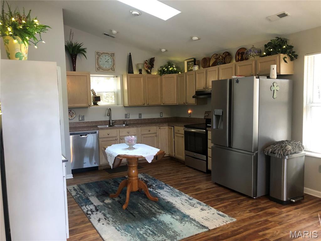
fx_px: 260
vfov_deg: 49.7
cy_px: 120
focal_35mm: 28
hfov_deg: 63.4
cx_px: 160
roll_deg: +1.9
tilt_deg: -5.7
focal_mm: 3.99
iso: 64
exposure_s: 1/15
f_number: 1.8
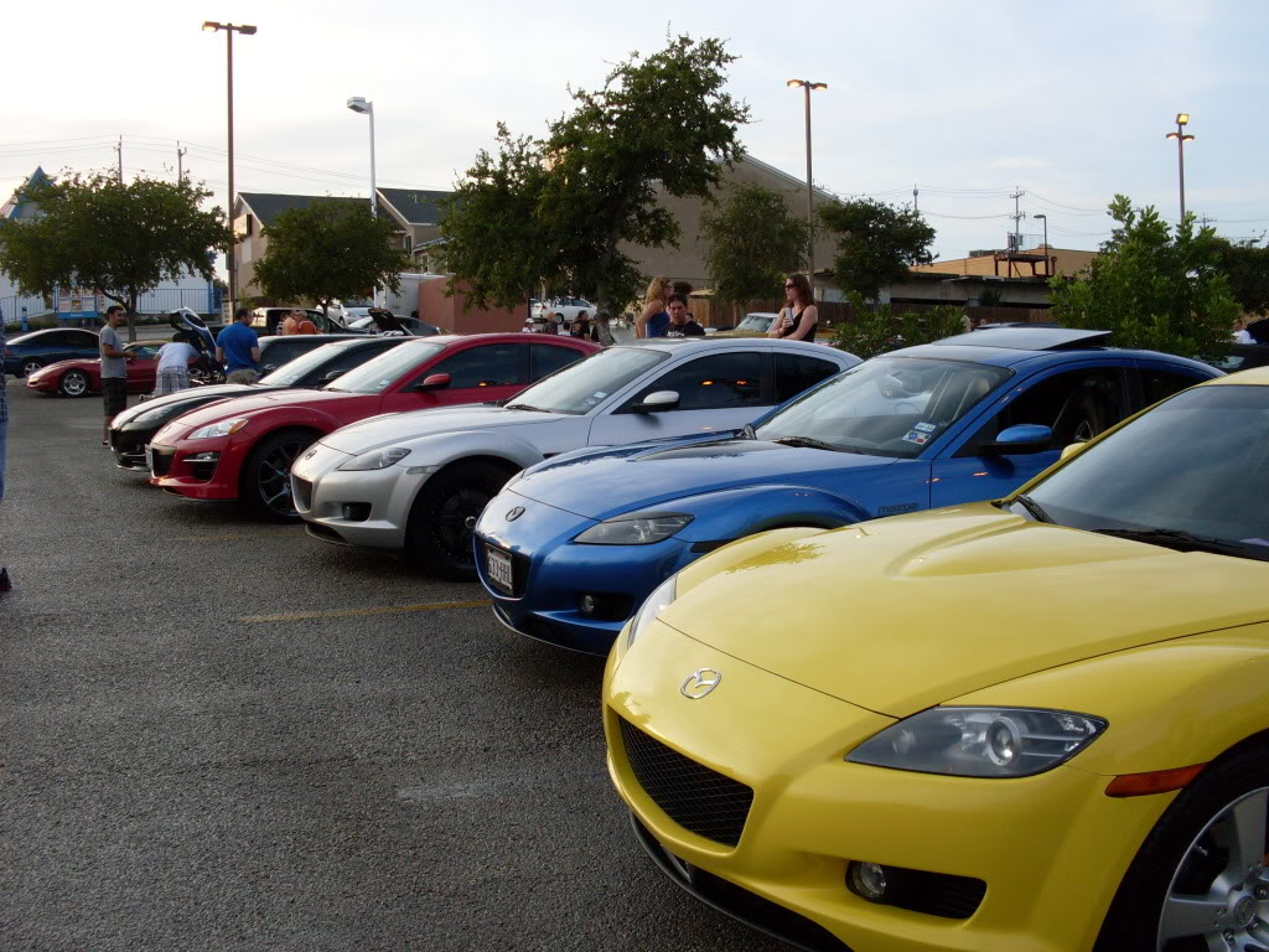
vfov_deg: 37.7
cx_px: 634
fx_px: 1393
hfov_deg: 49.0
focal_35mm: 38
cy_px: 476
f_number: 2.8
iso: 80
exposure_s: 1/180
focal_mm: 6.3
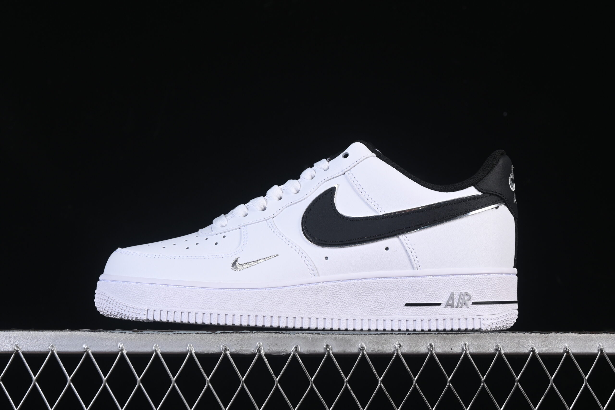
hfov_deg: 27.0
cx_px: 308
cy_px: 205
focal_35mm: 75
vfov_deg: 18.2
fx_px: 1281
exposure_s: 1/100
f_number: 8
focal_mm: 50
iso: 160
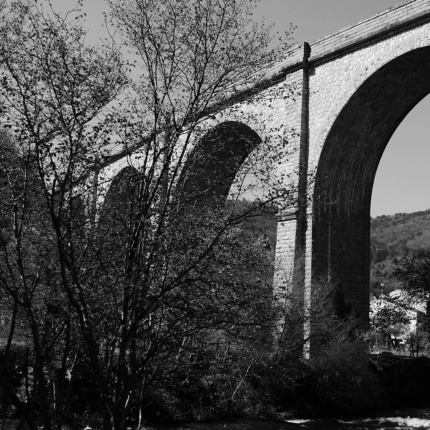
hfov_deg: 34.0
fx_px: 703
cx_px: 232
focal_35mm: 50
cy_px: 227
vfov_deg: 34.0
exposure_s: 1/1300
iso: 200
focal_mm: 14
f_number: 3.5
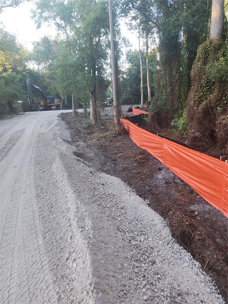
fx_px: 202
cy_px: 152
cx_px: 114
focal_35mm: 23
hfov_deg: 58.9
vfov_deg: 73.9
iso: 40
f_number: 1.8
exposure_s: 1/60
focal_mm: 6.4
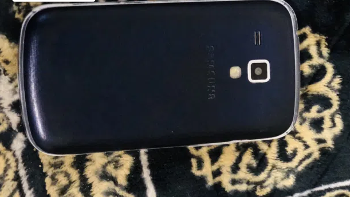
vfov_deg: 18.5
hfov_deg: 32.3
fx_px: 603
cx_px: 182
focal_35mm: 65
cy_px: 84
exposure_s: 1/33
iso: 1250
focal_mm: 6.6
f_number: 2.8
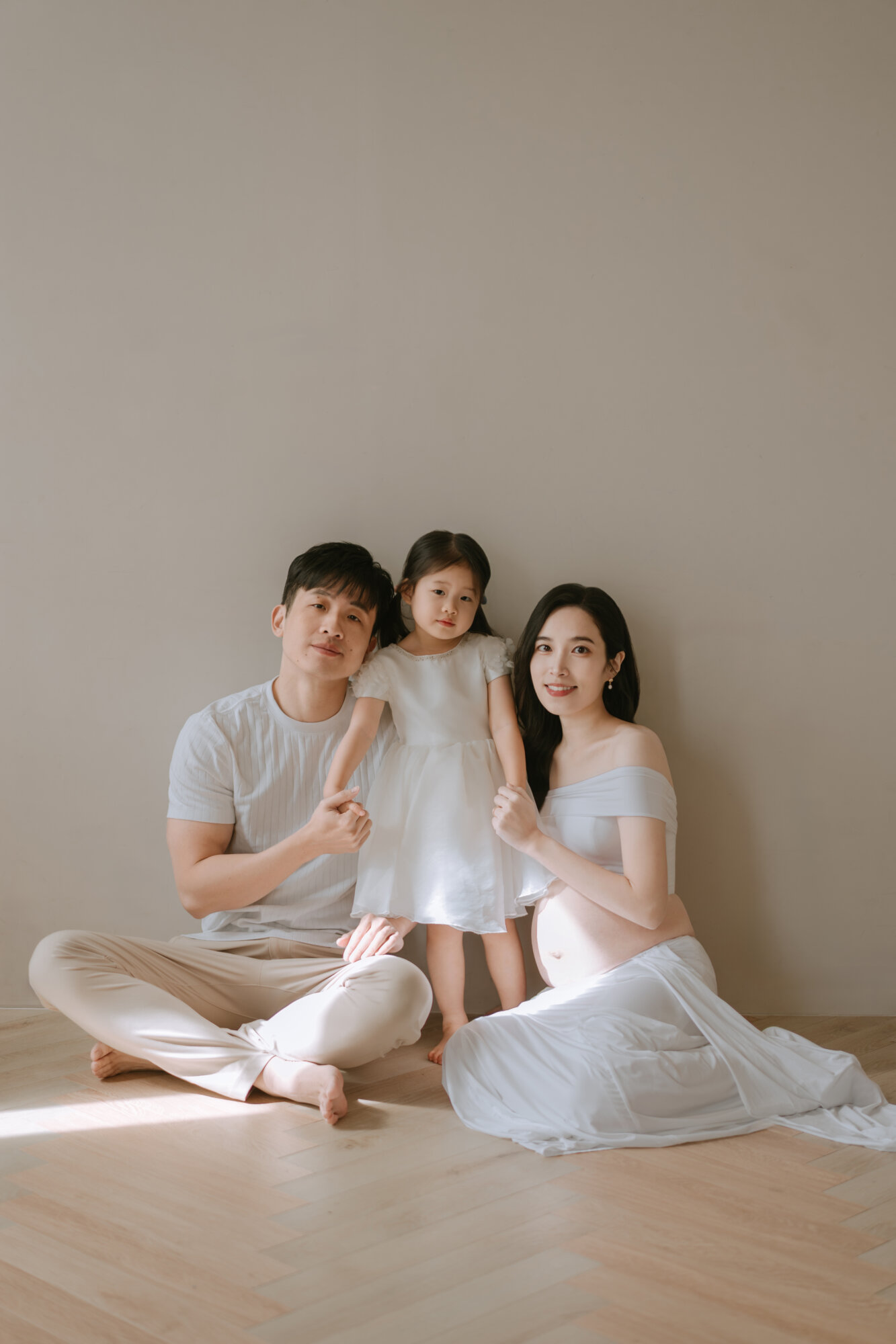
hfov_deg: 24.6
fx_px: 2054
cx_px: 448
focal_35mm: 55
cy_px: 672
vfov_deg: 36.2
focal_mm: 55
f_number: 1.8
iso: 64
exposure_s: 1/400
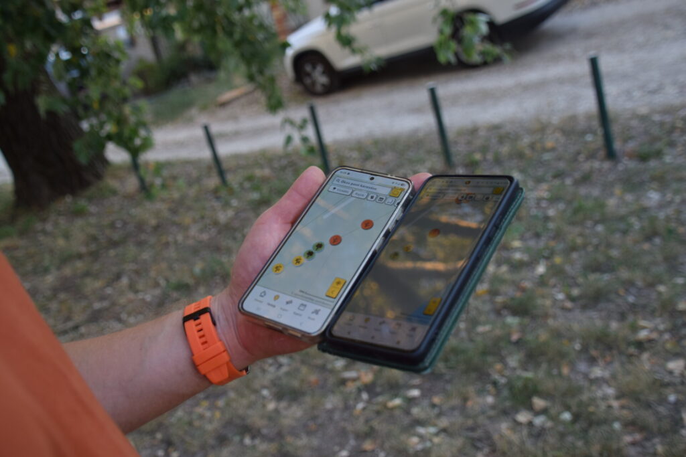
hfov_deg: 49.5
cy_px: 228
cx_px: 343
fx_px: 743
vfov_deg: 34.2
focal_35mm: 39
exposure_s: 1/50
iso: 100
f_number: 3.8
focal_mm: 26
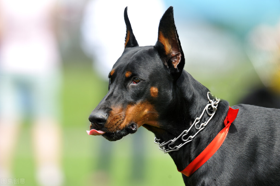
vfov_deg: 2.7
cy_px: 93
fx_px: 3887
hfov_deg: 4.1
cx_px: 140
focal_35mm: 500
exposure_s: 1/800
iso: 360
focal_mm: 500
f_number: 5.6
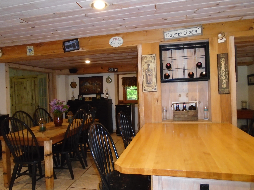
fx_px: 191
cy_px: 95
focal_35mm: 26
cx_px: 127
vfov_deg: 53.1
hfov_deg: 67.3
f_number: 3.2
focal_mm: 4.6
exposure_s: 1/30
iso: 400
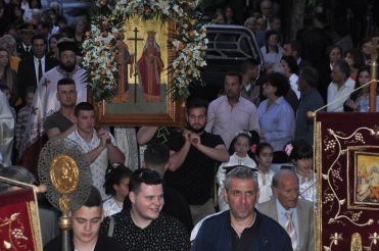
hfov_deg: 14.9
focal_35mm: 138
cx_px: 183
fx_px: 1450
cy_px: 95
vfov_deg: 9.9
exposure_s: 1/60
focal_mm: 62
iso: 800
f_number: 5
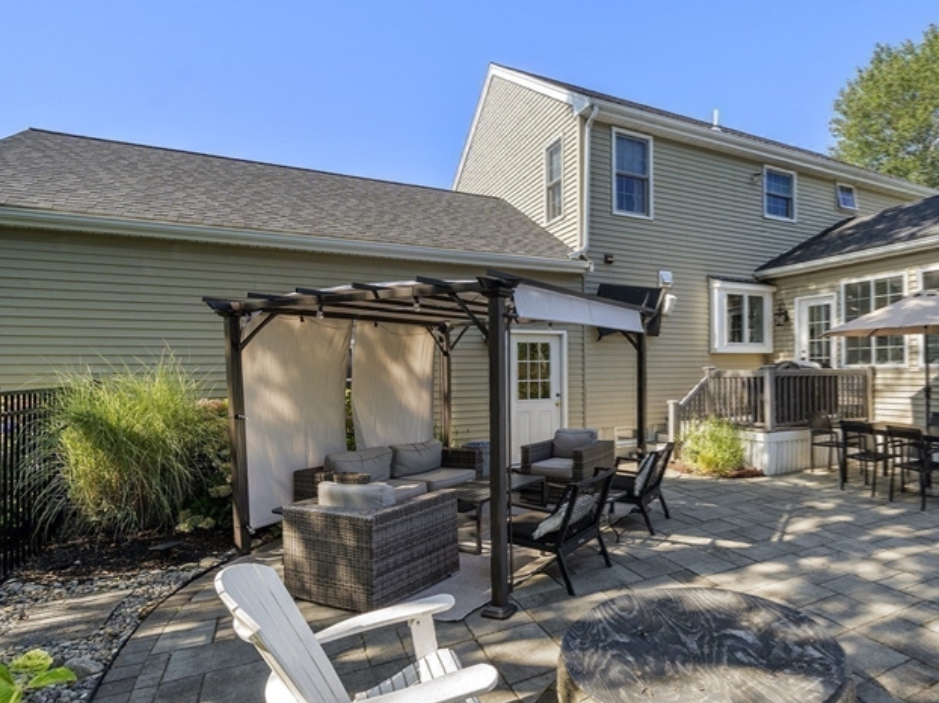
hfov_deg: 81.6
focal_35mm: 19
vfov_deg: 67.8
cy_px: 432
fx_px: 515
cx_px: 631
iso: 320
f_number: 7.1
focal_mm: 12
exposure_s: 1/800
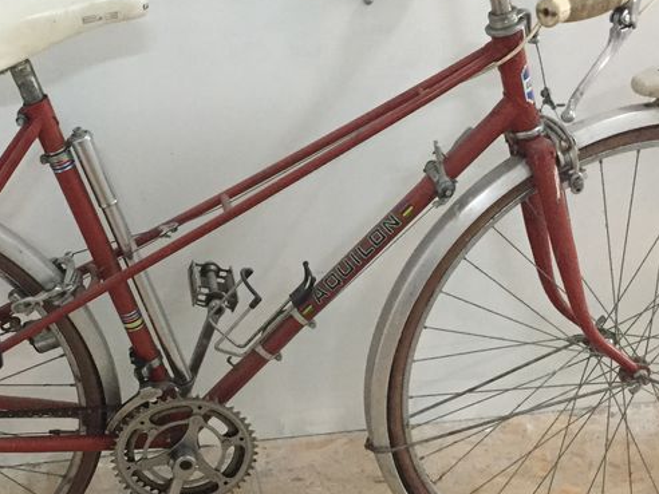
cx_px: 197
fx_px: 1123
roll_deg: +0.1
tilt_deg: -33.5
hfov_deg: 32.3
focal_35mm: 59
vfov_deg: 24.8
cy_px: 246
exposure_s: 1/25
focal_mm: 4.15
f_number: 2.2
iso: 320
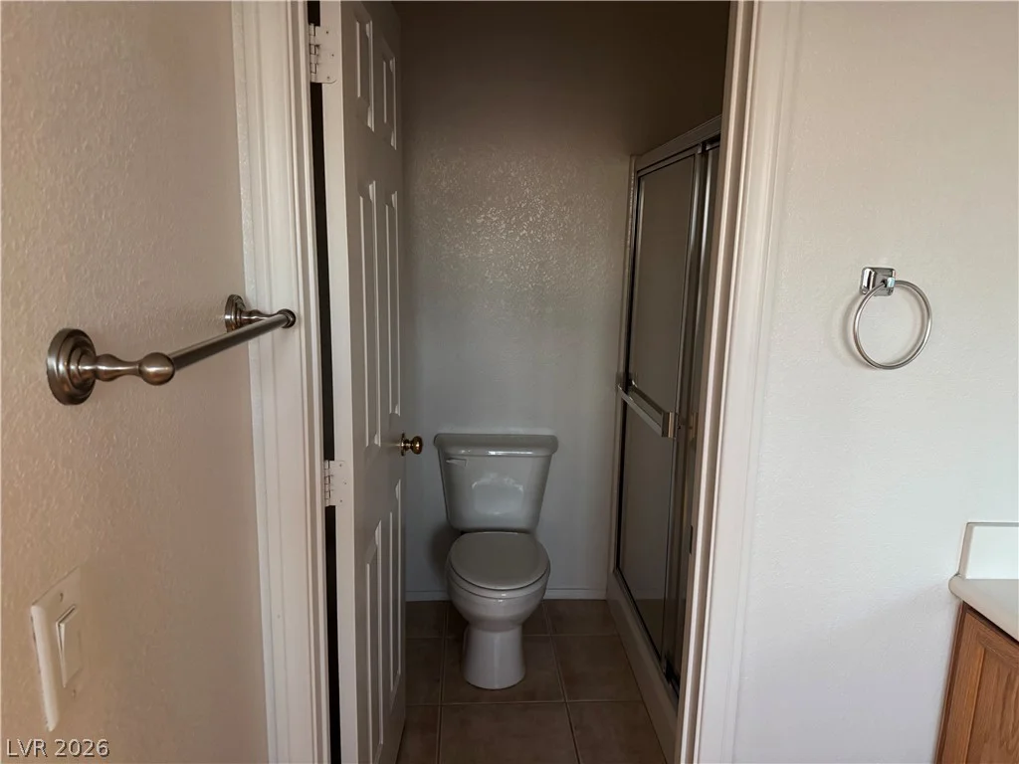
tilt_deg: -11.9
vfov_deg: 56.8
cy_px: 382
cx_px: 510
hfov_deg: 71.6
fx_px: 706
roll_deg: -0.2
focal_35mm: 24
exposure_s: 1/60
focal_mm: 6.76
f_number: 1.78
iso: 400
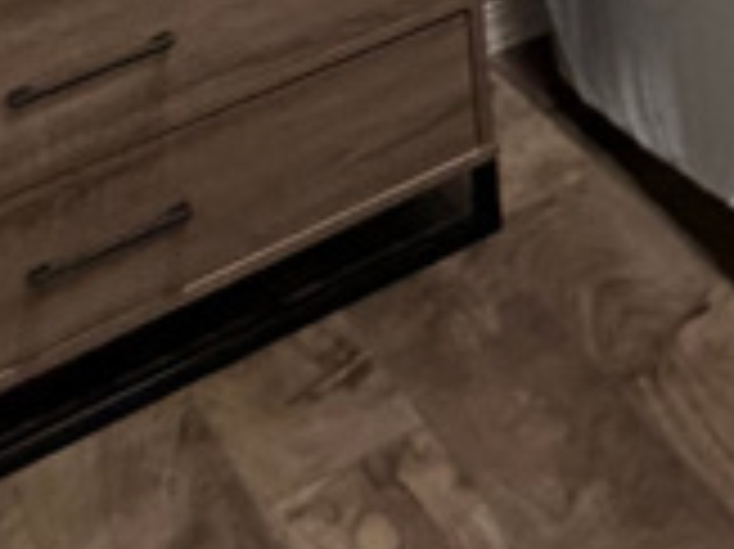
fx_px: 1865
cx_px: 1747
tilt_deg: -1.1
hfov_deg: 14.6
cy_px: -936
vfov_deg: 11.9
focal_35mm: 88
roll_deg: +1.6
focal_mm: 2.22
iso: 320
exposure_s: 1/60
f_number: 2.2
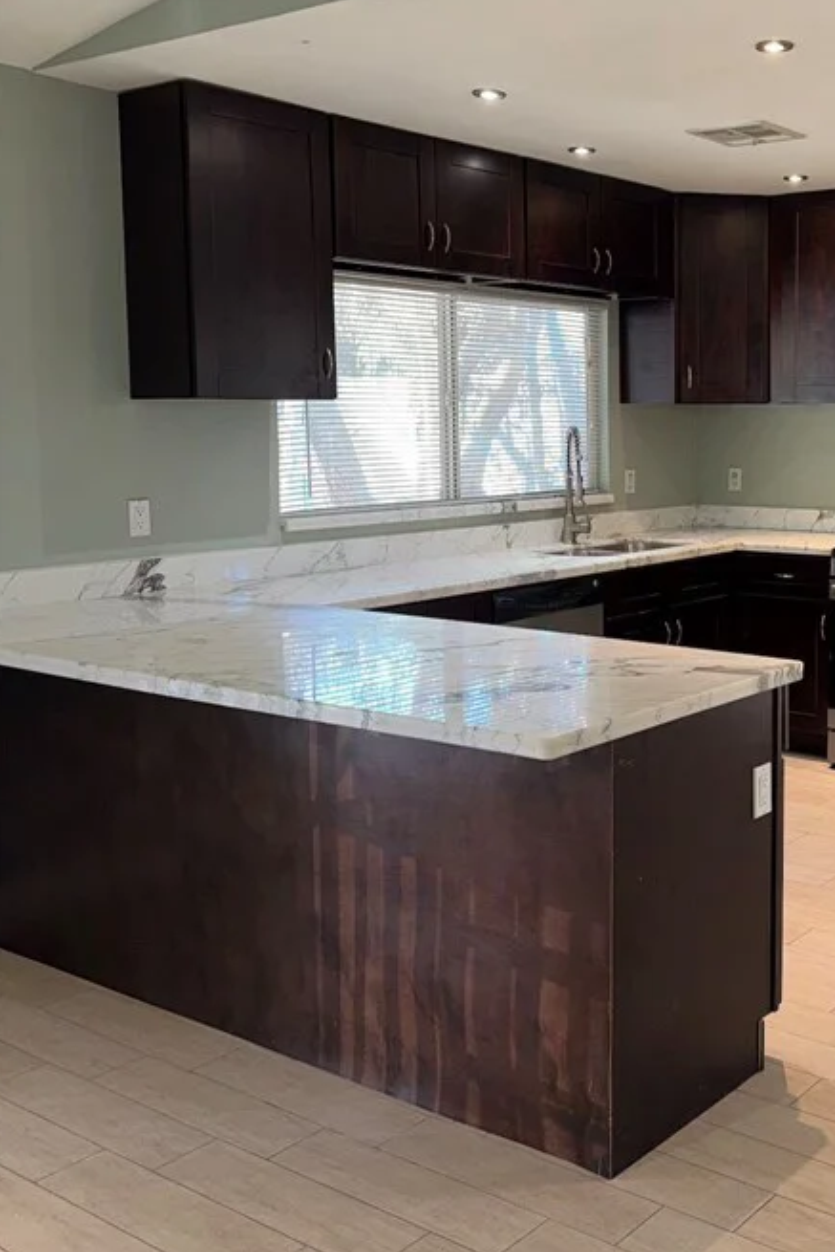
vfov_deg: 49.3
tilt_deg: -5.0
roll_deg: +0.8
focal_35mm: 39
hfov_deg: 32.7
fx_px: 1356
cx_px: 728
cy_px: 510
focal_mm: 6.76
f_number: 1.78
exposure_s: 1/25
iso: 64
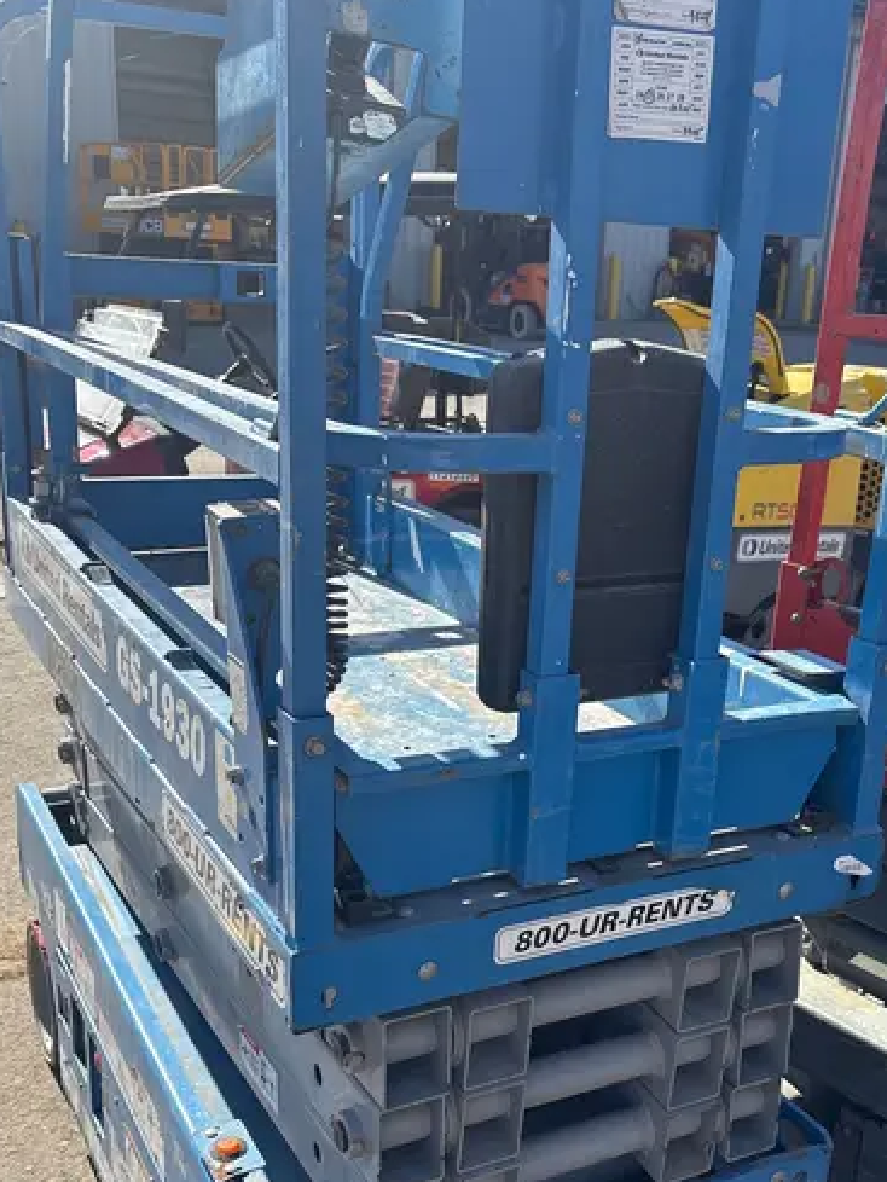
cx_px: 515
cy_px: 722
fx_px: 1332
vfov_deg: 47.5
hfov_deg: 36.7
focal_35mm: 39
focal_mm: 5.96
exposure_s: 1/1458
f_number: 1.6
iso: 50
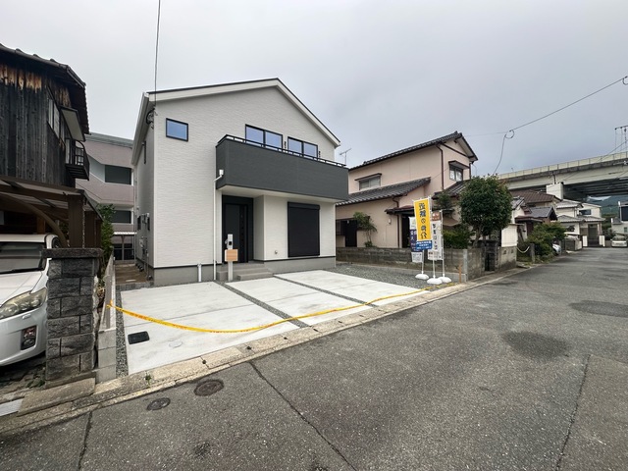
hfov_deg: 102.1
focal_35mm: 14
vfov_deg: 85.7
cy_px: 236
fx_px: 254
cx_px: 314
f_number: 2.2
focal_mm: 2.22
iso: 40
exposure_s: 1/365
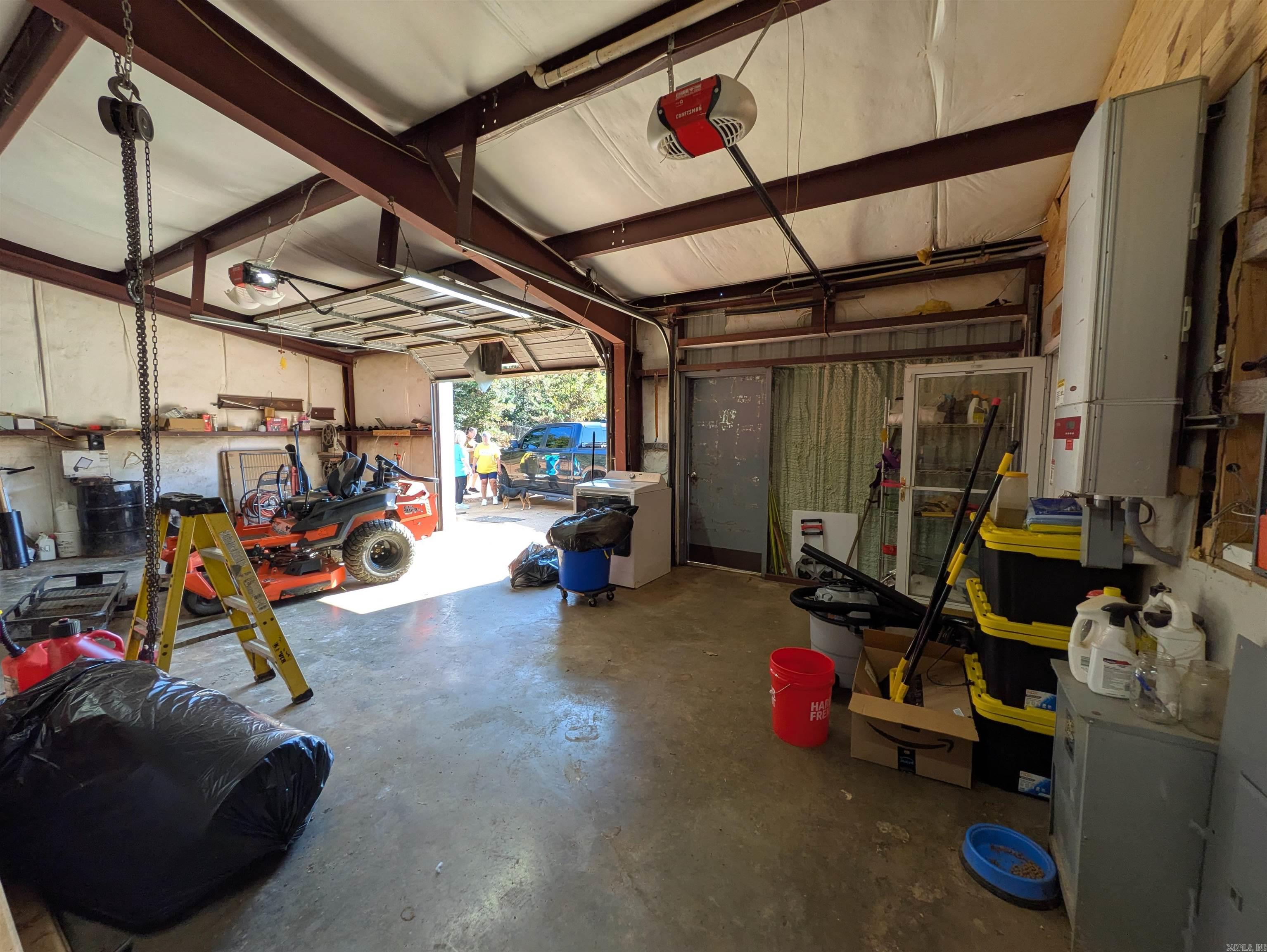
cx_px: 634
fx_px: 513
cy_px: 476
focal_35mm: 14
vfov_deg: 85.7
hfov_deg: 102.0
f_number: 2.2
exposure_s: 1/137
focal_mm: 1.83
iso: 84
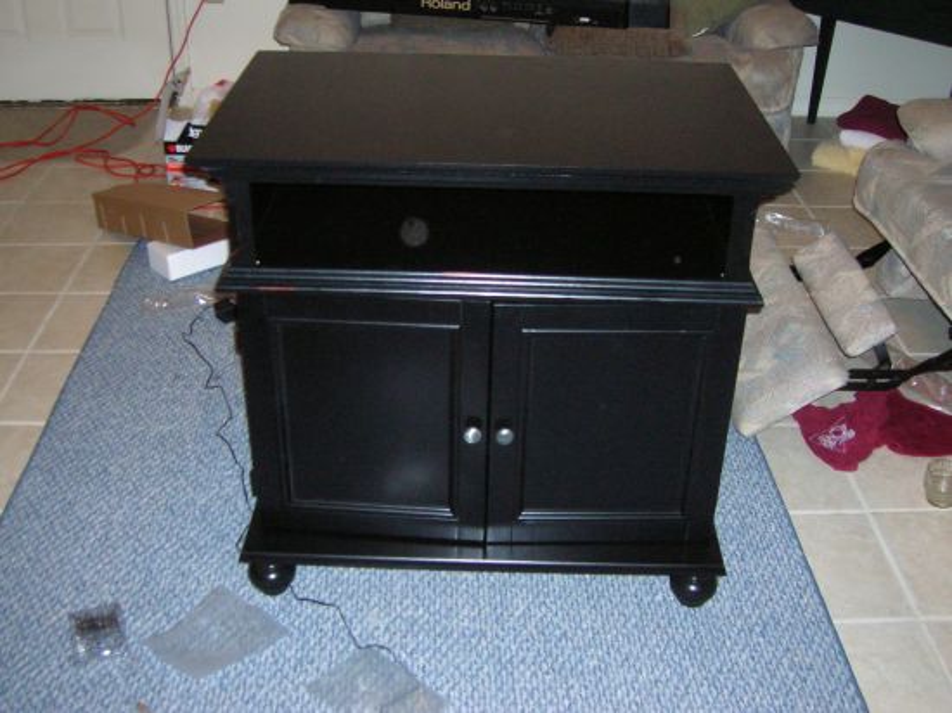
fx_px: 1045
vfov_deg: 37.7
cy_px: 356
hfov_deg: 49.0
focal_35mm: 38
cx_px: 476
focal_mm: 6.4
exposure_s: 1/60.1
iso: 200
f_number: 3
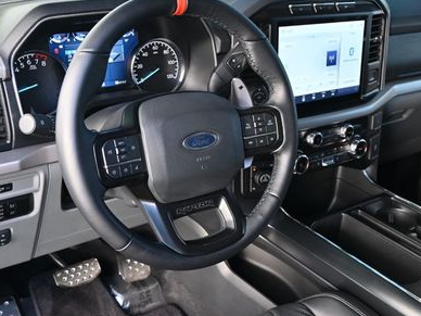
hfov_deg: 40.8
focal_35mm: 46
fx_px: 564
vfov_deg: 31.1
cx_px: 237
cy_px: 194
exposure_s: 1/125
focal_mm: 19.5
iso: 640
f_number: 3.8
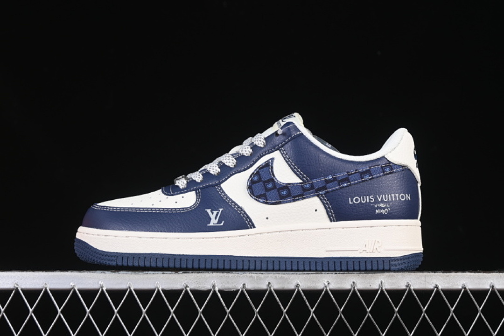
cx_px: 252
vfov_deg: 18.2
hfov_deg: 27.0
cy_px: 168
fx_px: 1050
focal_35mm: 75
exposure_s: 1/80
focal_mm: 50
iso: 160
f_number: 7.1
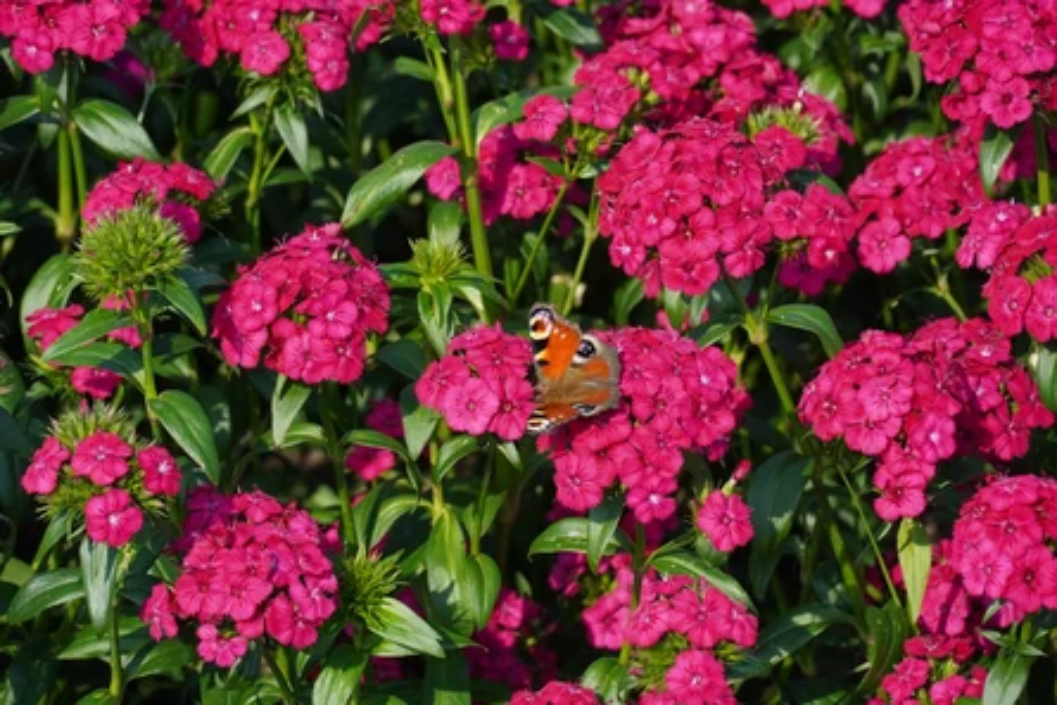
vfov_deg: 6.8
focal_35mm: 202
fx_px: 5947
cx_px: 528
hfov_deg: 10.2
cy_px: 352
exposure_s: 1/1250
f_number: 8
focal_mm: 135
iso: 1000
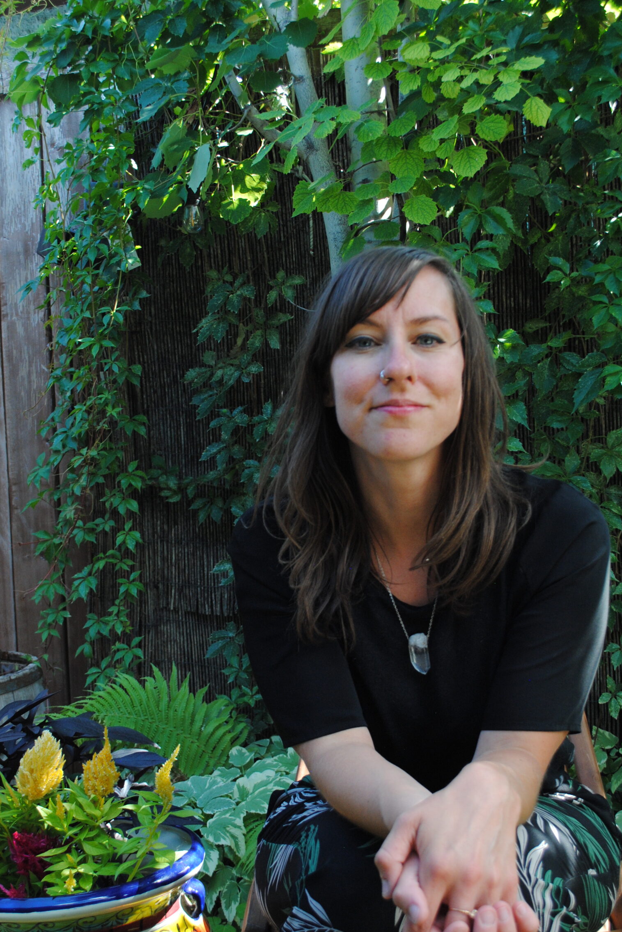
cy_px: 493
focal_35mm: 44
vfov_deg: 44.5
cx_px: 319
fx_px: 1140
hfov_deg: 30.5
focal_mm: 26
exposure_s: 1/125
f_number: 5.6
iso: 400
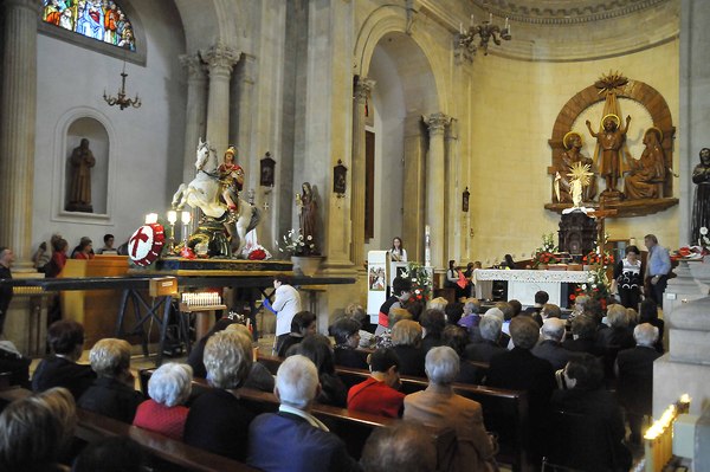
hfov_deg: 67.4
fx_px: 532
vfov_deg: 47.9
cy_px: 236
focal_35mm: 27
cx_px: 355
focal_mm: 18
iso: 3200
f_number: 3.5
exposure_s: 1/160
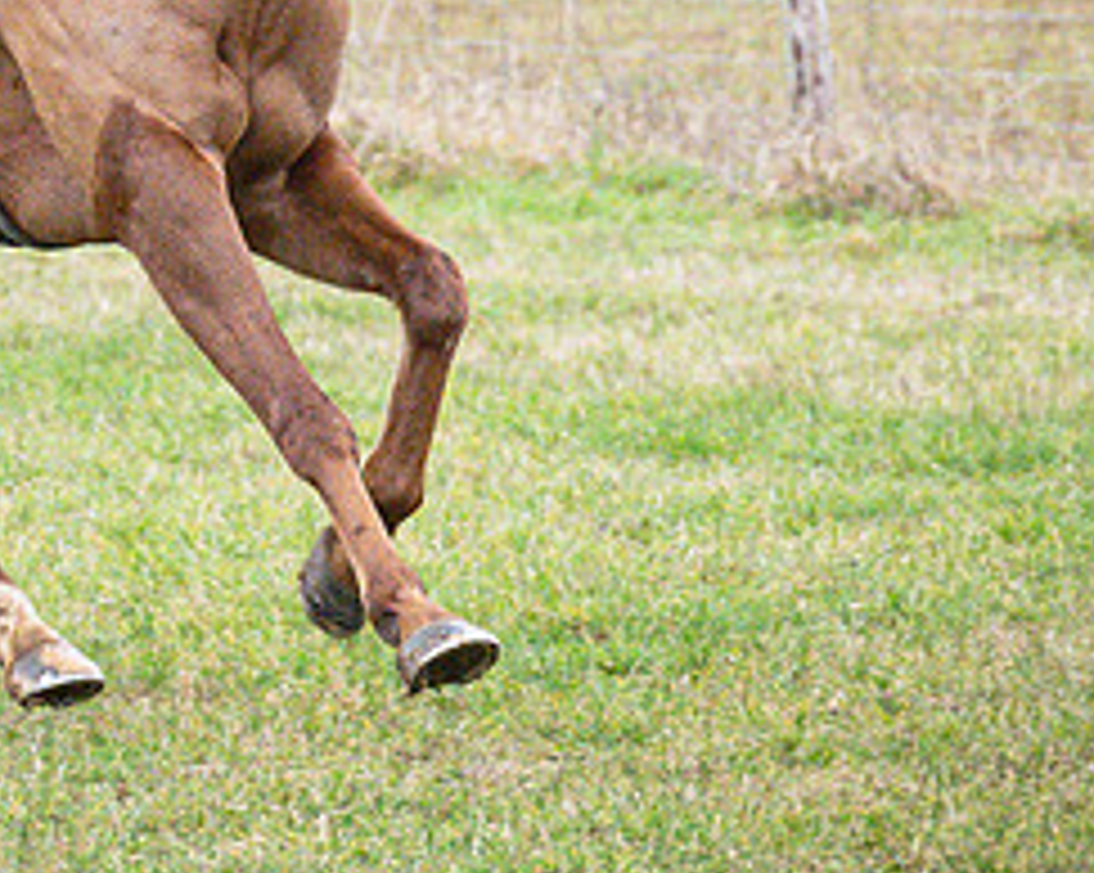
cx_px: 175
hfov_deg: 3.8
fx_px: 16597
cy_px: -20
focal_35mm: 513
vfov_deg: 3.0
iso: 1600
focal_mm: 83
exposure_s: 1/1000
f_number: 2.8
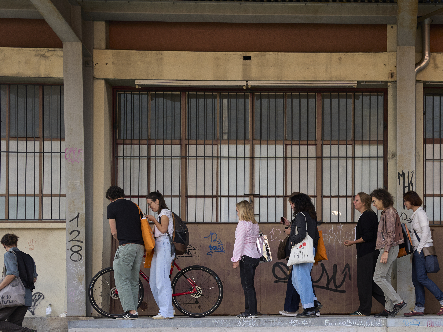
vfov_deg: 19.8
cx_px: 350
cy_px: 235
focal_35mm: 74
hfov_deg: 25.9
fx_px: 947
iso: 250
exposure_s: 1/800
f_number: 2.8
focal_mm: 43.6
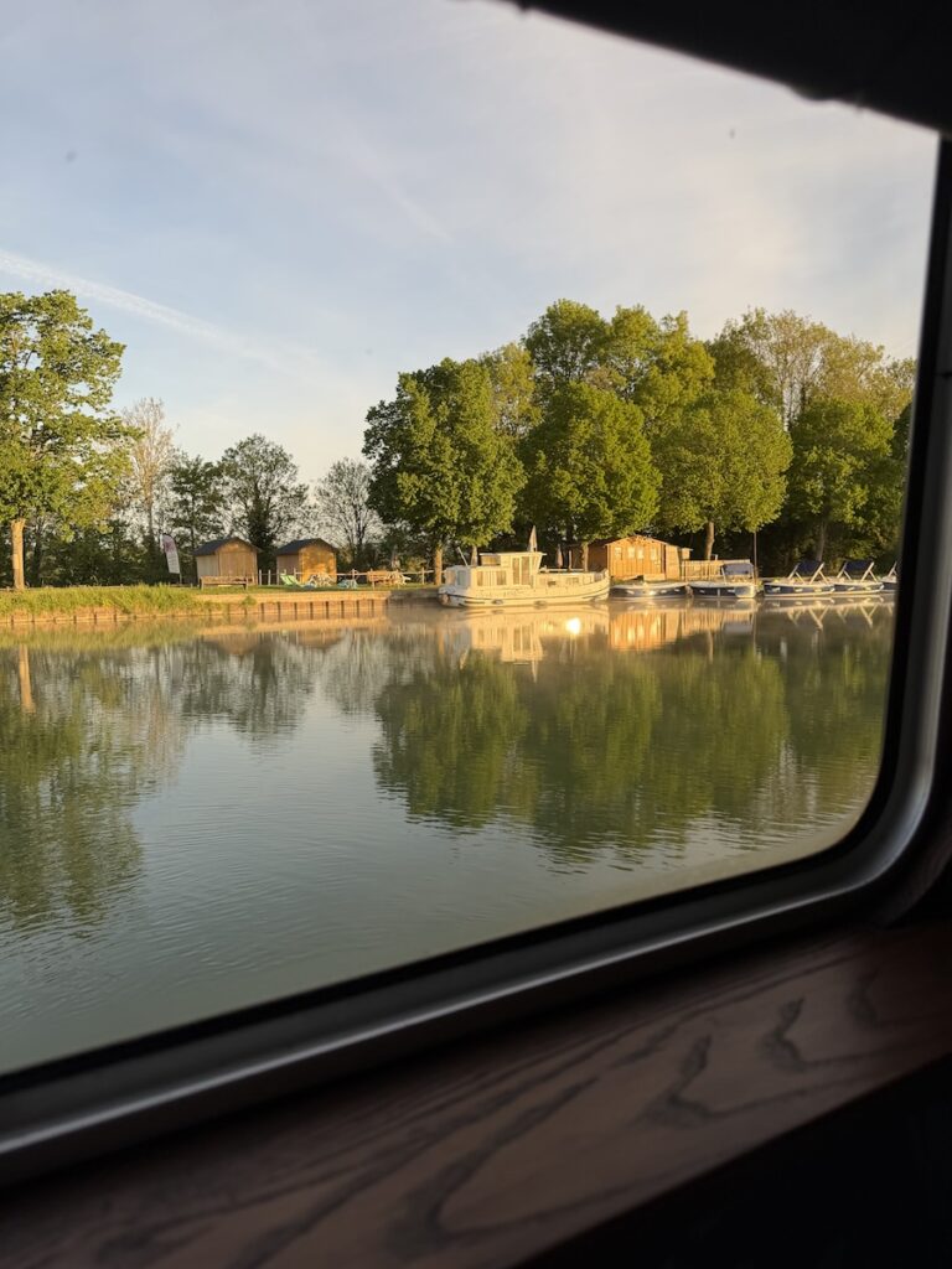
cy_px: 634
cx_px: 476
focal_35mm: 24
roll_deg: +0.4
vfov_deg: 71.6
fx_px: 880
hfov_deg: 56.8
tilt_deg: -4.7
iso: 80
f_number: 1.78
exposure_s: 1/521
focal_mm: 6.76
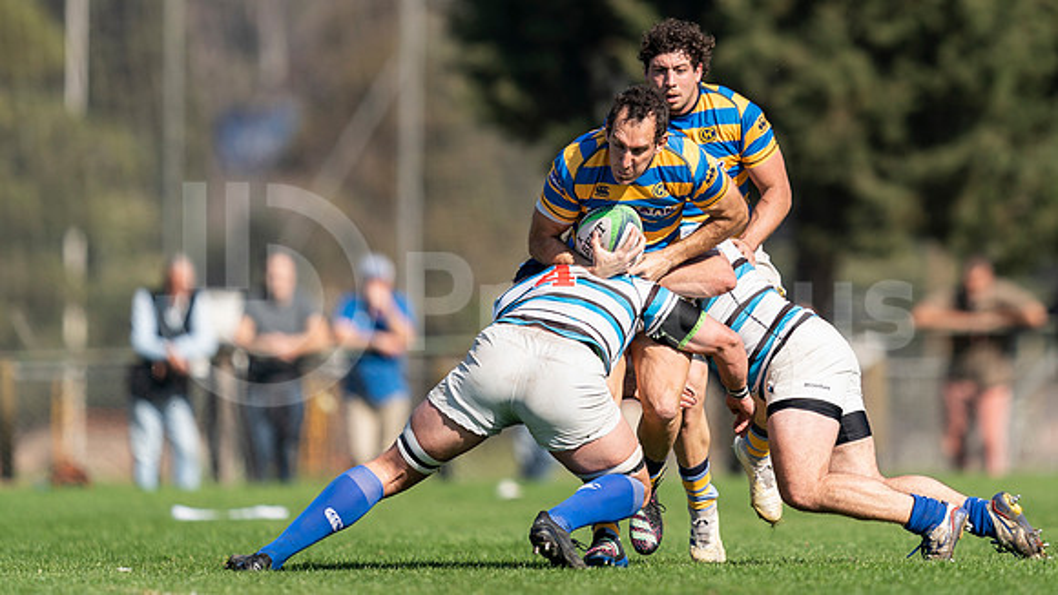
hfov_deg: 3.1
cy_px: 111
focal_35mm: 693
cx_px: 747
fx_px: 19448
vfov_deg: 1.8
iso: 100
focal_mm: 400
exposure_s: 1/1250
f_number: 2.8
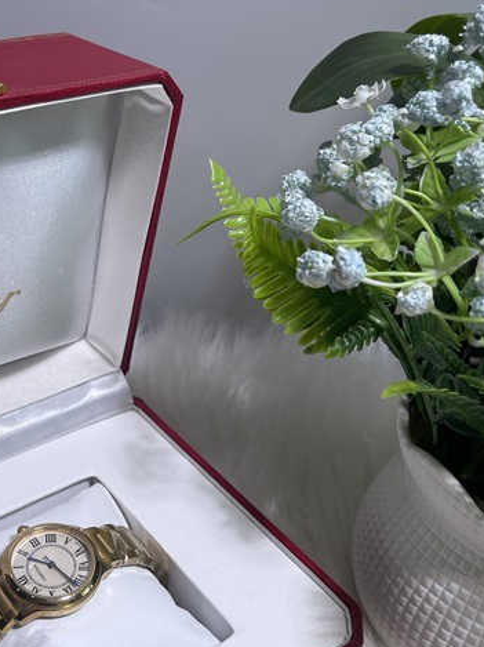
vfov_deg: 43.9
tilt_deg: -35.0
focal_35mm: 43
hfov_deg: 33.0
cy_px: 335
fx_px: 803
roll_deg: -4.0
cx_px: 132
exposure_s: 1/2545
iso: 32
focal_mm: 5.1
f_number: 1.6
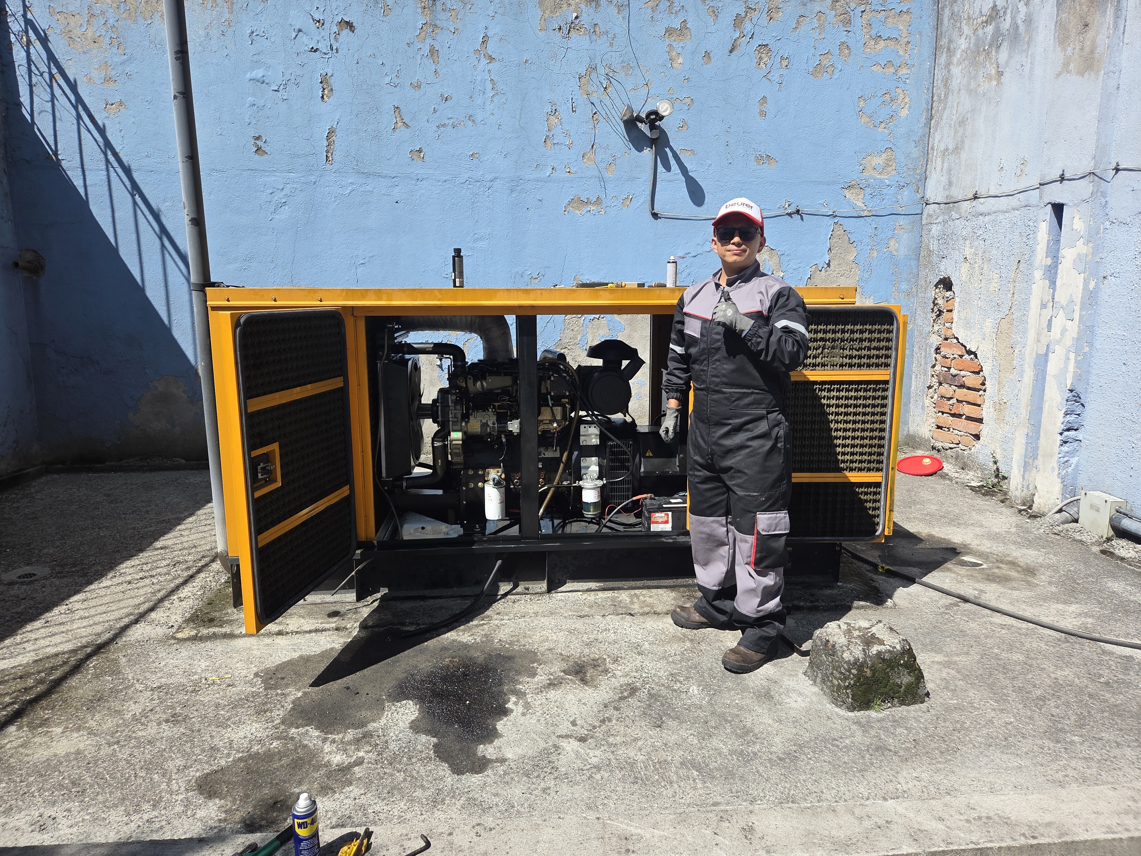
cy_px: 428
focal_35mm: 23
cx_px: 570
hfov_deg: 73.9
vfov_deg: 58.9
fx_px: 758
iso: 80
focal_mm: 5.4
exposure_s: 1/3540
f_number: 1.8
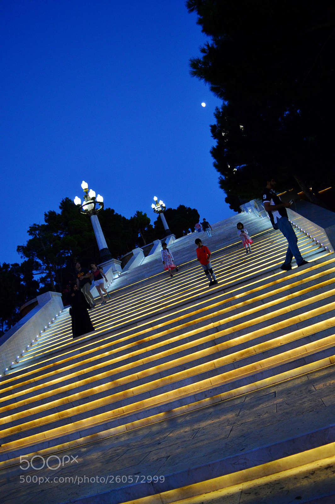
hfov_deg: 47.9
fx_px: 377
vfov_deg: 67.4
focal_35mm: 27
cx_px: 168
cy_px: 252
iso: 800
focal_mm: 18
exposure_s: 1/60
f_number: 3.5
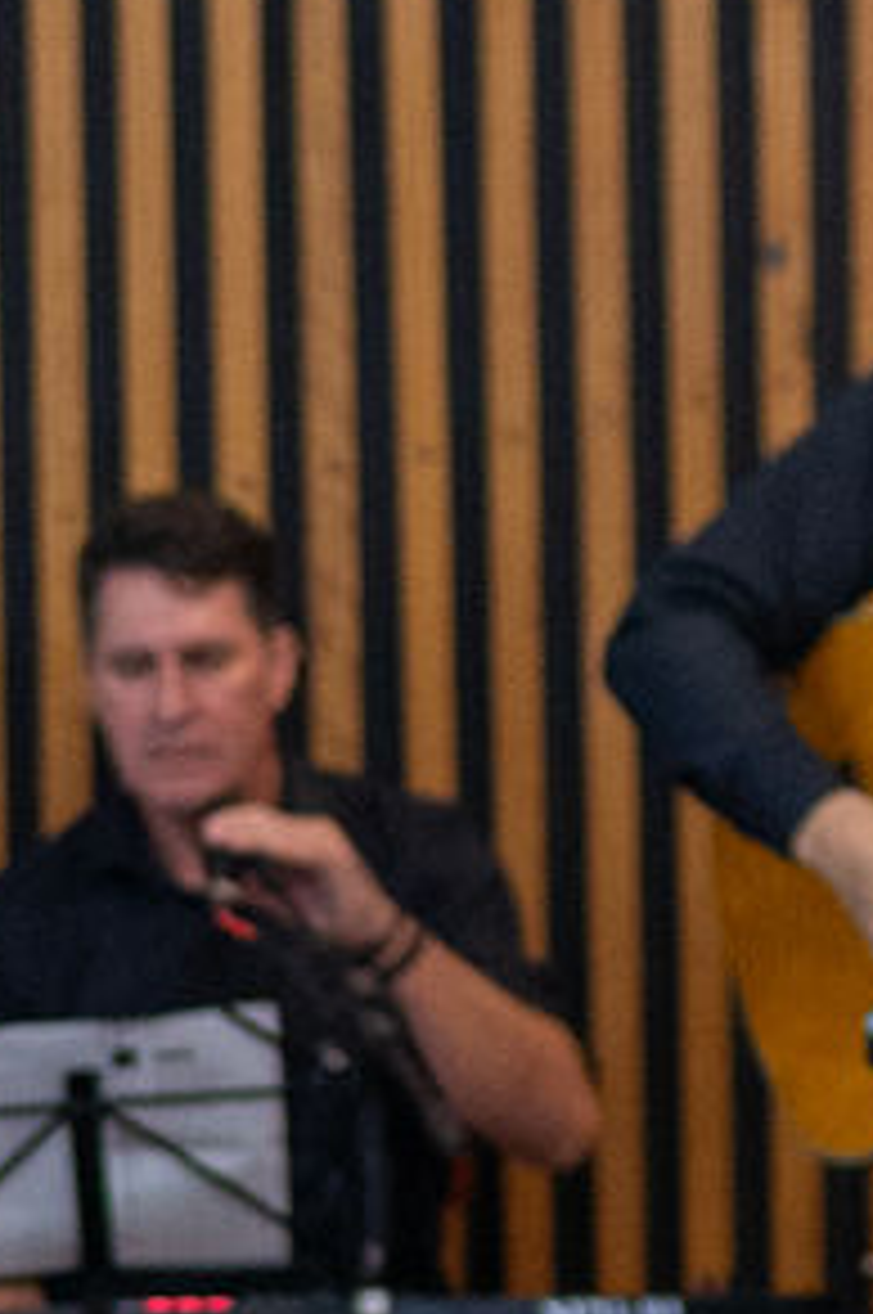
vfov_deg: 7.5
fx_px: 9990
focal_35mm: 274
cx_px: -1004
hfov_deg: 4.9
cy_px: 1192
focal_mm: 35
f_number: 1.8
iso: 1000
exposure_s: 1/160
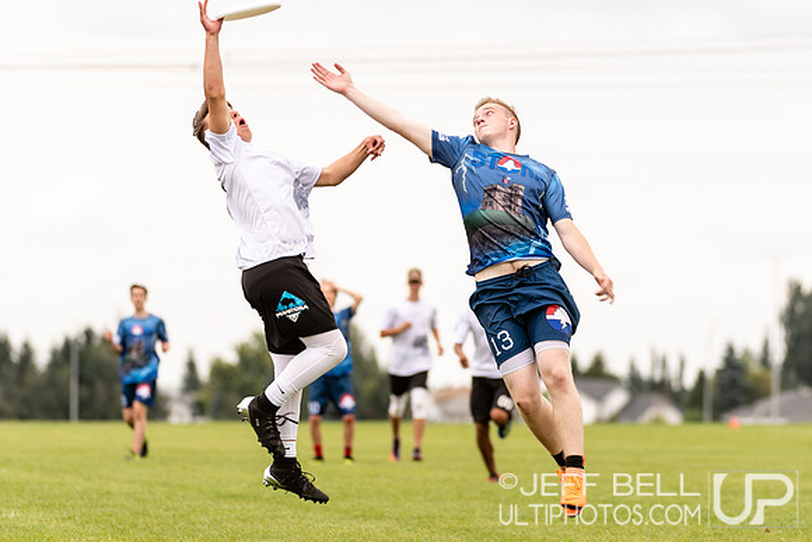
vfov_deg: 4.6
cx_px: 406
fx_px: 6768
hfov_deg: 6.9
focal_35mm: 300
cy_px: 271
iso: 100
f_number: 4
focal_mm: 200
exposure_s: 1/200
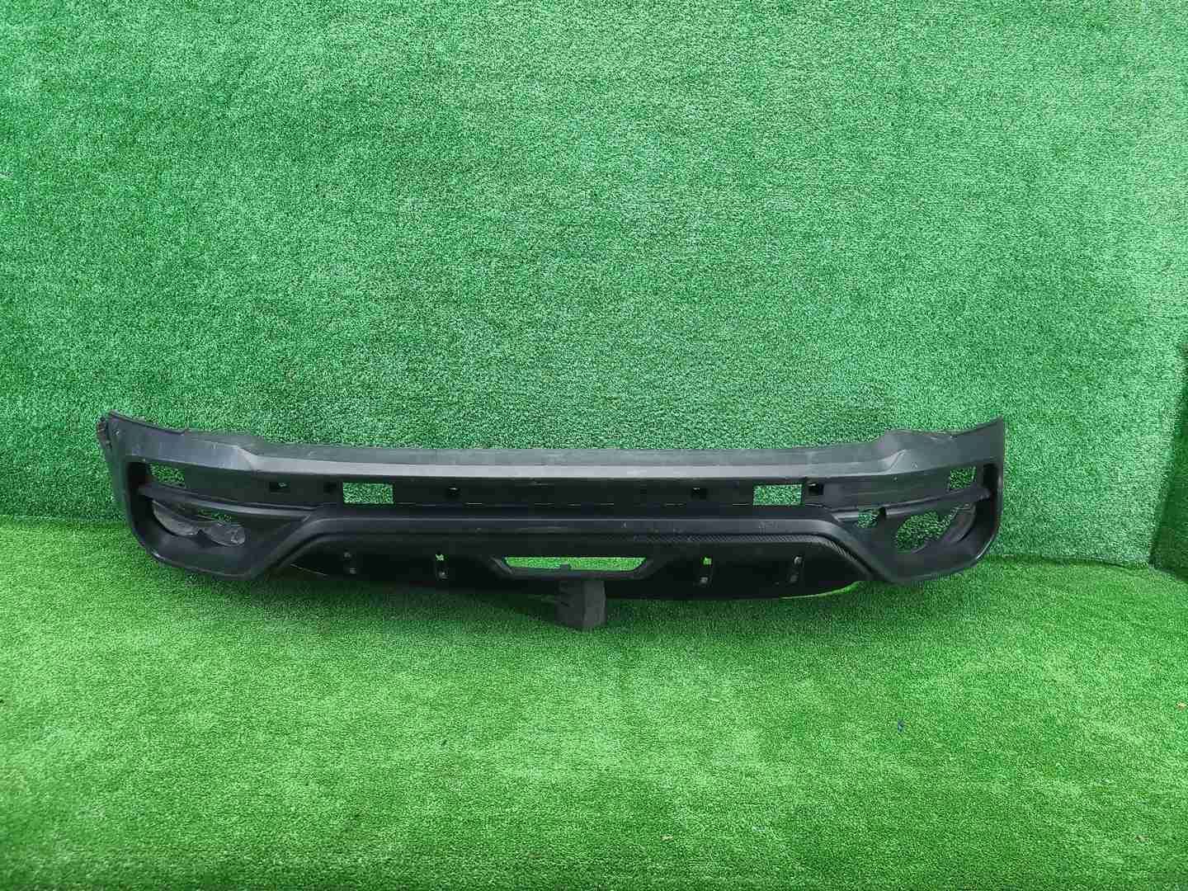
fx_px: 892
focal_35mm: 26
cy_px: 446
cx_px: 594
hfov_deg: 67.3
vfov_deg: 53.1
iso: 225
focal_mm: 5.4
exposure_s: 1/50
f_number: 1.8
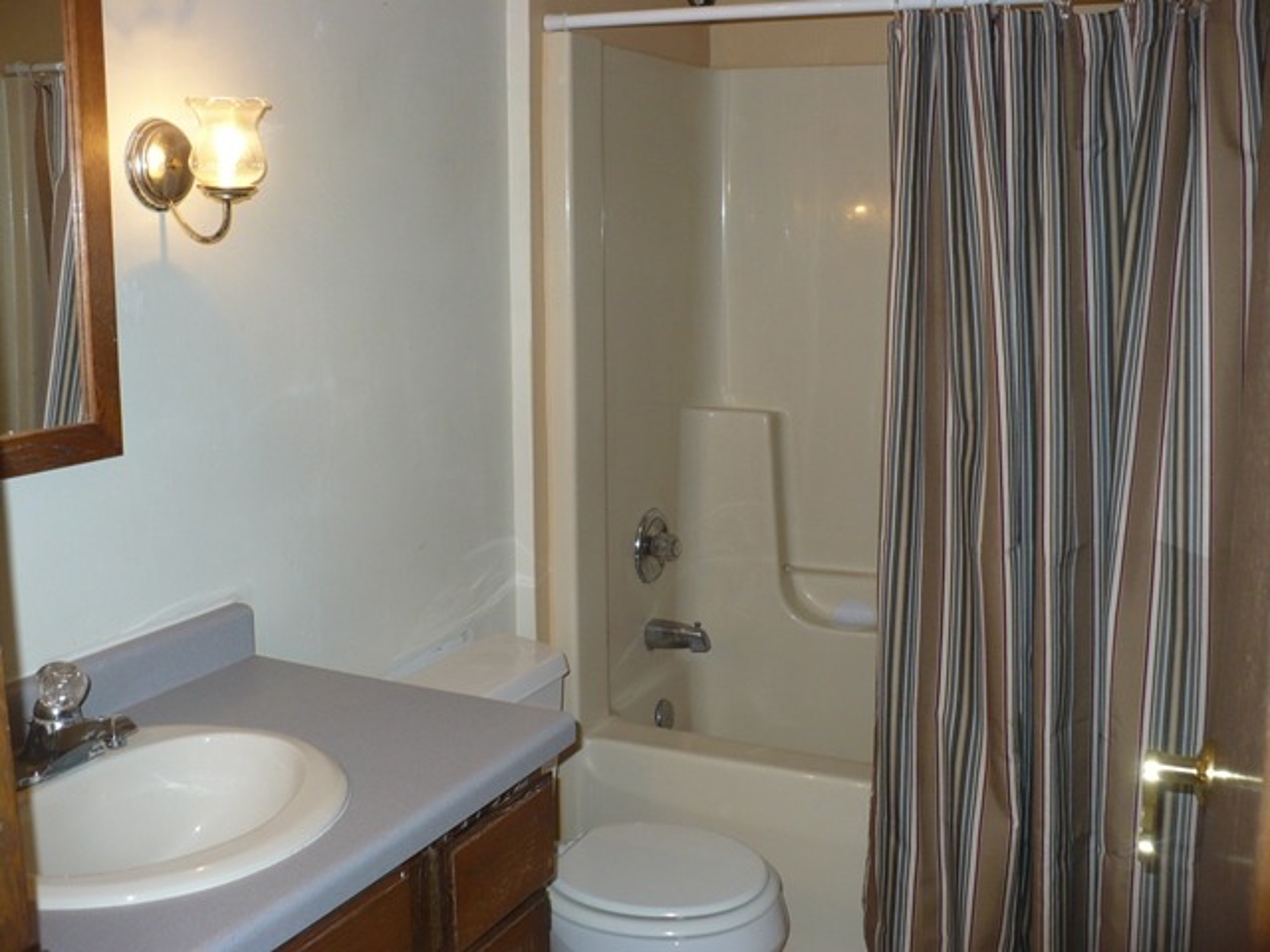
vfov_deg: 38.7
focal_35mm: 37
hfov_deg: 50.1
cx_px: 635
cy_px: 476
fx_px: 1357
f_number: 2.8
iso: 100
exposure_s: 1/30
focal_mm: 6.1
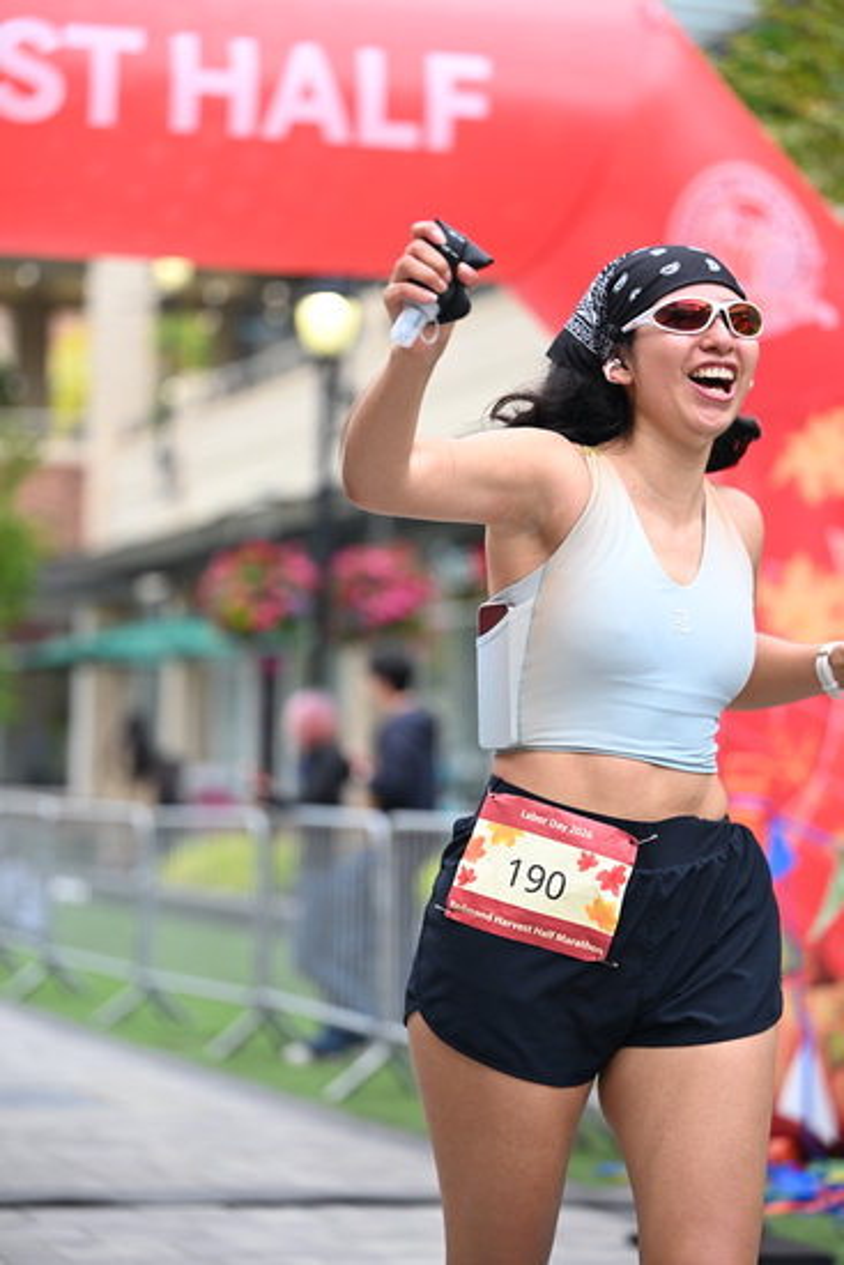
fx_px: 3549
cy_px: 632
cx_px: 422
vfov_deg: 20.2
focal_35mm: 101
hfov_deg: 13.6
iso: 640
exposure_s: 1/1600
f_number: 2.8
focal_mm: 101
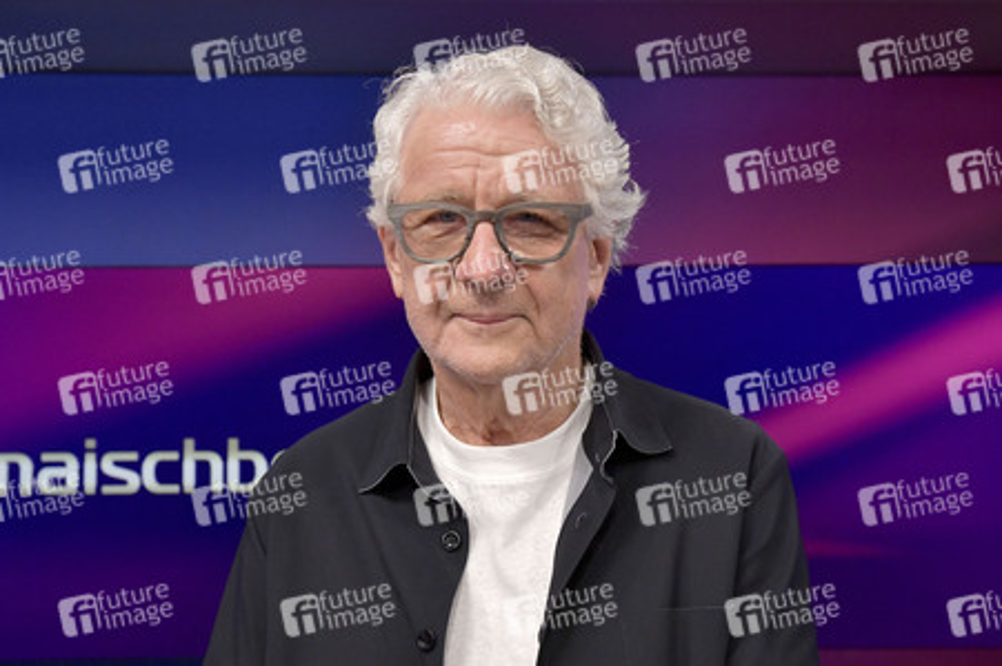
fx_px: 1112
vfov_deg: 33.4
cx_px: 501
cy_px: 333
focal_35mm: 40
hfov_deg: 48.5
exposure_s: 1/250
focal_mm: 40
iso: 2500
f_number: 6.3
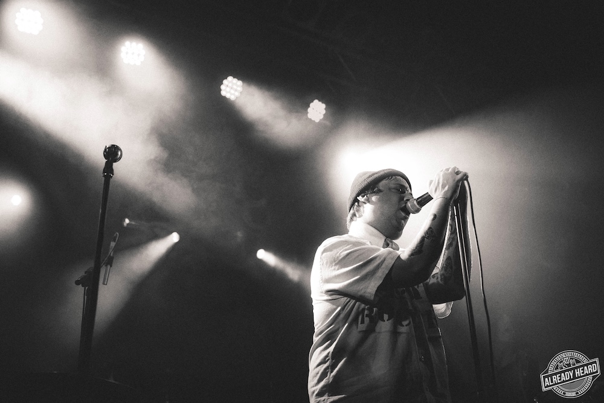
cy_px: 202
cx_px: 302
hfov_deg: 43.6
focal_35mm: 45
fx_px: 755
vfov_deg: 29.9
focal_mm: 45
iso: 1250
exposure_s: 1/500
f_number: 2.8
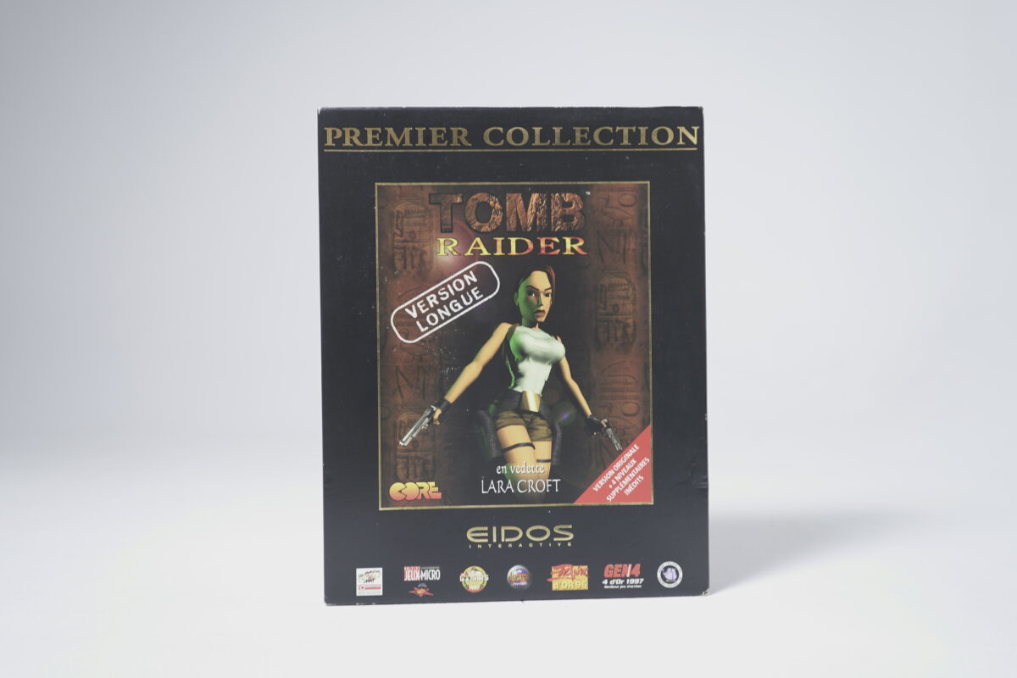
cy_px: 339
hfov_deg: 63.7
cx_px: 508
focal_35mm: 29
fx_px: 819
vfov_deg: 45.0
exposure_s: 1/4
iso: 100
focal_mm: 29
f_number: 5
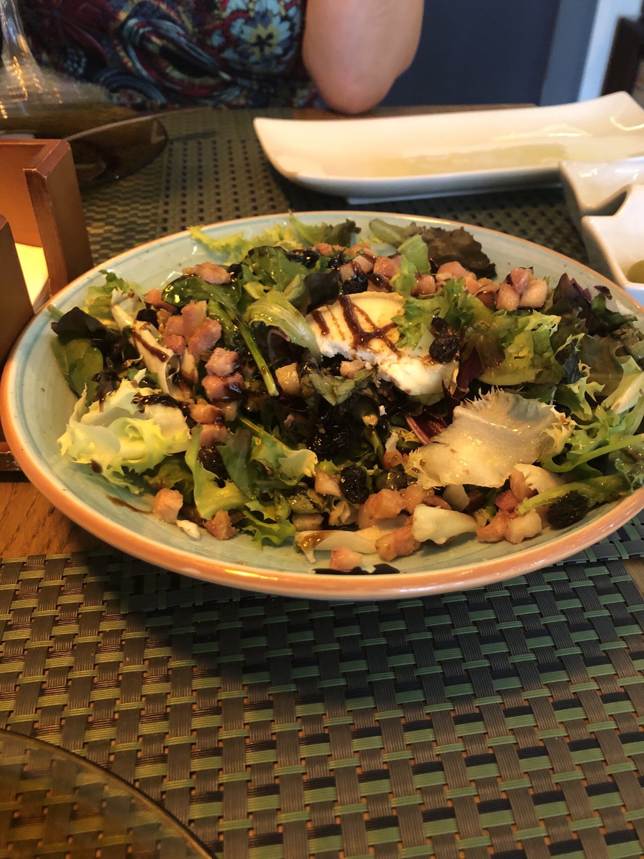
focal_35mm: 28
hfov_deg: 49.7
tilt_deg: -37.5
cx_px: 322
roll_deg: -1.3
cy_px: 430
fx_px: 695
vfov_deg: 63.4
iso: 100
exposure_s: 1/11
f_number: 1.8
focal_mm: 3.99
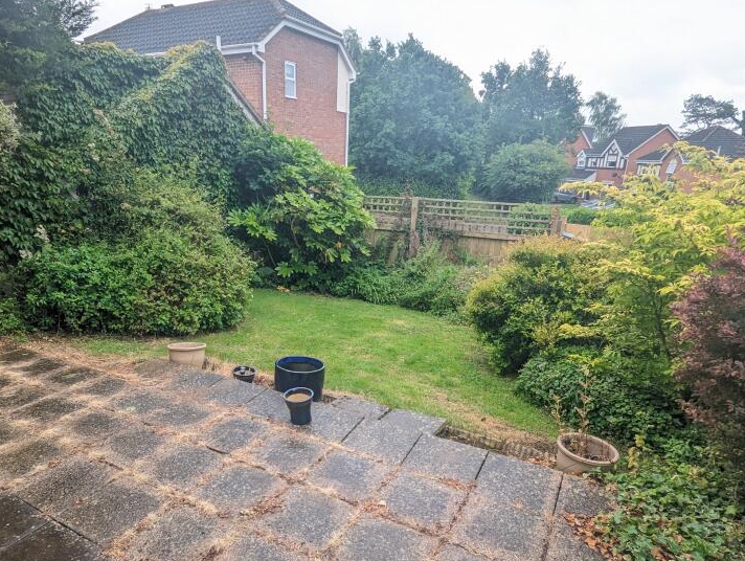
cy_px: 331
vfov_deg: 58.6
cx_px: 331
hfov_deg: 73.6
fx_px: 496
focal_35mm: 23
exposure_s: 1/339
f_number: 2.2
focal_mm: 2.35
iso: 51
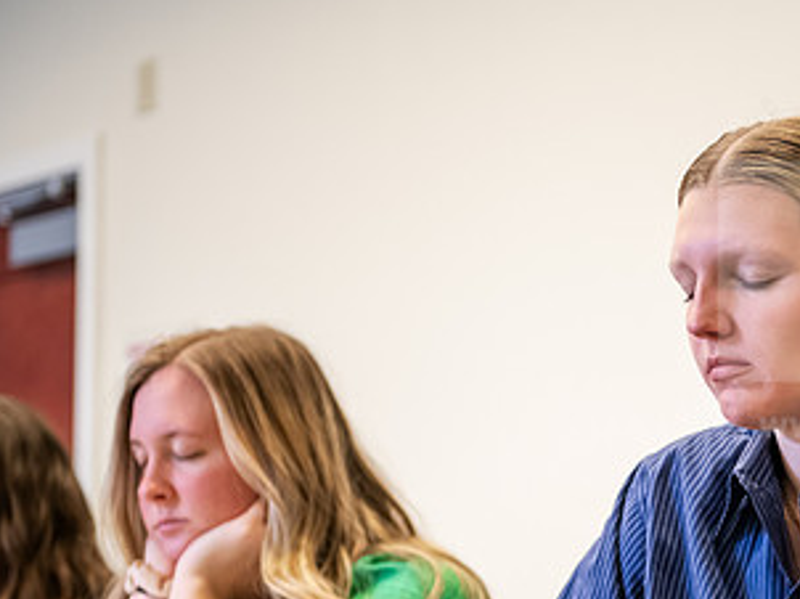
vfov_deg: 13.3
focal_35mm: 111
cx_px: 638
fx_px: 2563
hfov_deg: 17.6
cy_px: 481
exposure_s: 1/200
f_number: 2.8
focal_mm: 60
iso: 2000
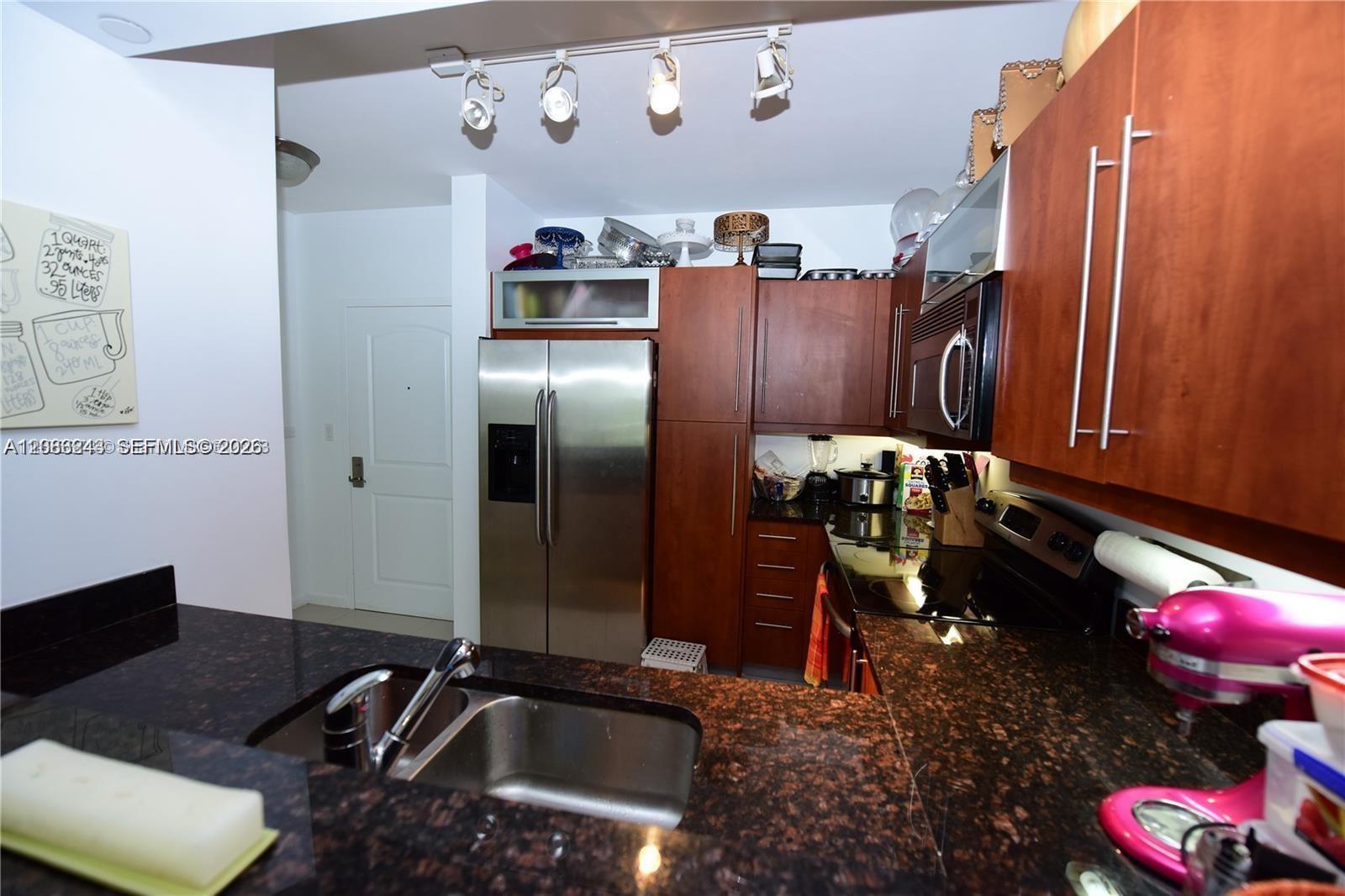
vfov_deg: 81.2
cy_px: 448
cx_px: 672
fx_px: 523
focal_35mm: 14
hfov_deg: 104.3
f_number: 4
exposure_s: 1/100
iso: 800
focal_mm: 14
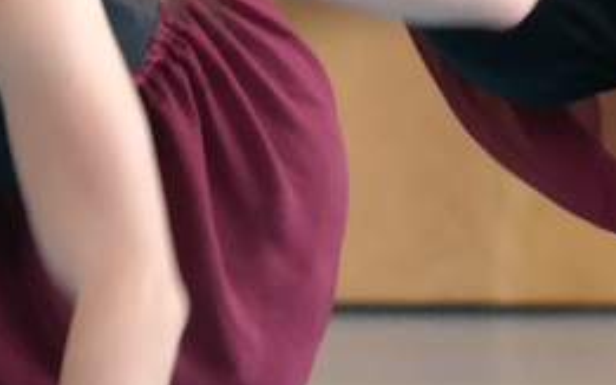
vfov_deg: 1.1
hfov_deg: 1.7
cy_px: 184
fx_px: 20947
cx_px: -519
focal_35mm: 1248
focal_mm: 130
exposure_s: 1/160
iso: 1600
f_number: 5
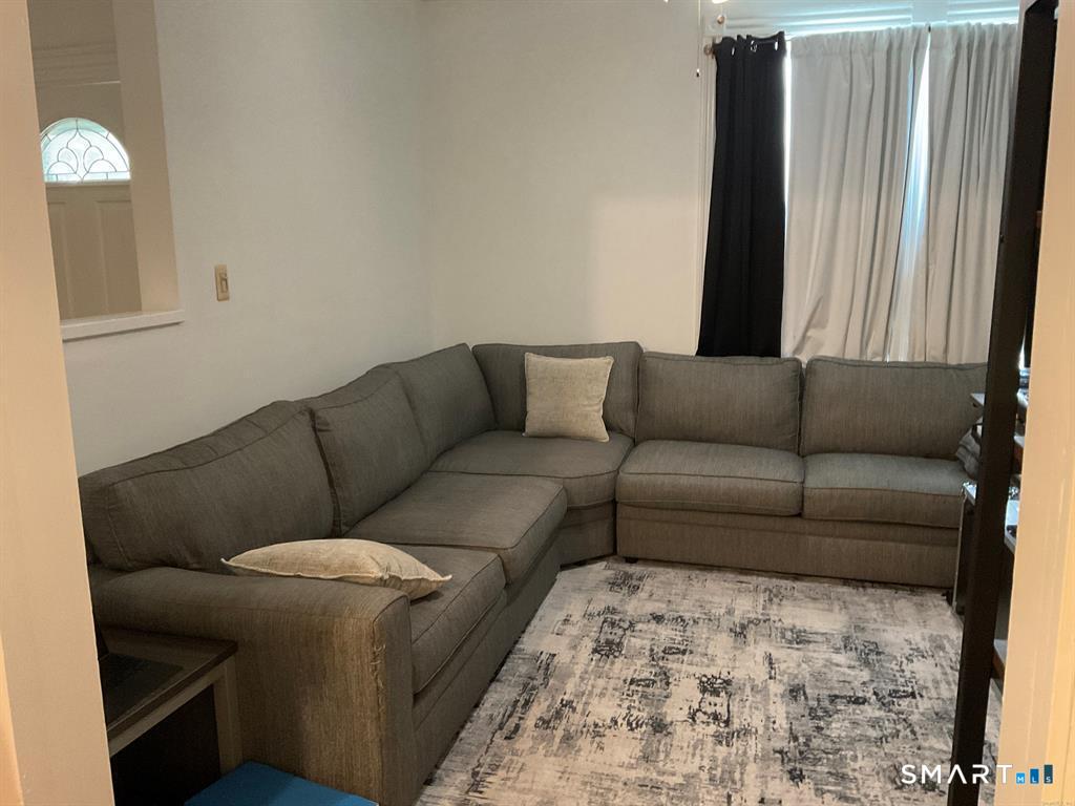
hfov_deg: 61.7
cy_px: 403
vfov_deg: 48.2
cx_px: 538
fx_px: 901
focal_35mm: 29
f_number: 1.8
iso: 400
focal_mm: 3
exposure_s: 1/30
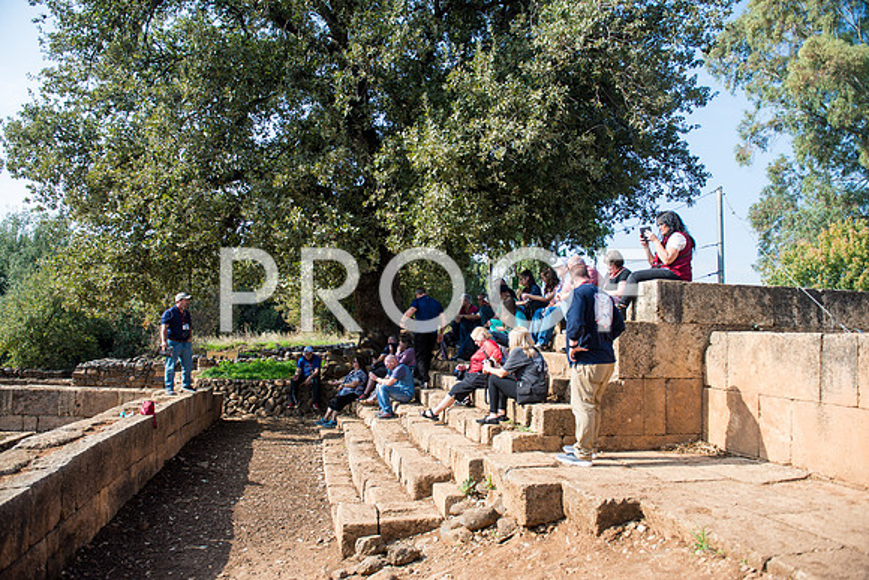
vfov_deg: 53.2
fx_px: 579
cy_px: 290
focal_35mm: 24
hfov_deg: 73.7
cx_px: 434
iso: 100
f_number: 2.8
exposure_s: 1/800
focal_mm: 24
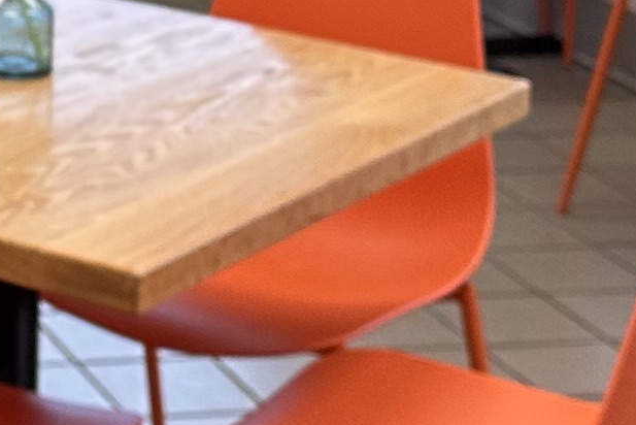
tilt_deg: -8.0
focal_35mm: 163
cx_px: -322
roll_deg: -1.2
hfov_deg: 12.0
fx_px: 2881
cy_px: -306
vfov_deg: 8.2
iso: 320
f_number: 1.78
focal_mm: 6.86
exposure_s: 1/60
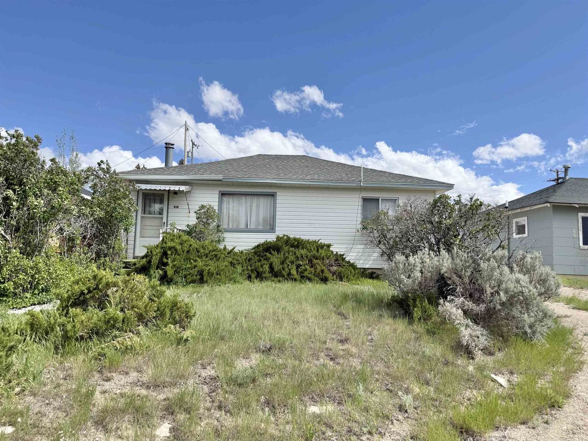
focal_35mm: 24
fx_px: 408
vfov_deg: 56.8
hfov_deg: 71.6
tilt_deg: +7.0
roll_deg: -1.2
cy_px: 220
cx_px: 294
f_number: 1.78
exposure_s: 1/4975
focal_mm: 6.76
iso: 80
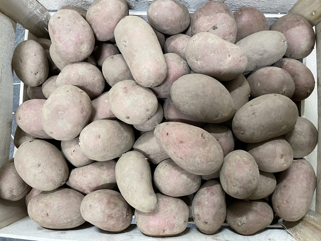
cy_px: 120
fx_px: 241
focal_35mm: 26
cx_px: 160
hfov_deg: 67.3
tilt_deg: -85.4
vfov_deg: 53.1
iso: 400
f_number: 1.6
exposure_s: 1/33
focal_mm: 4.2
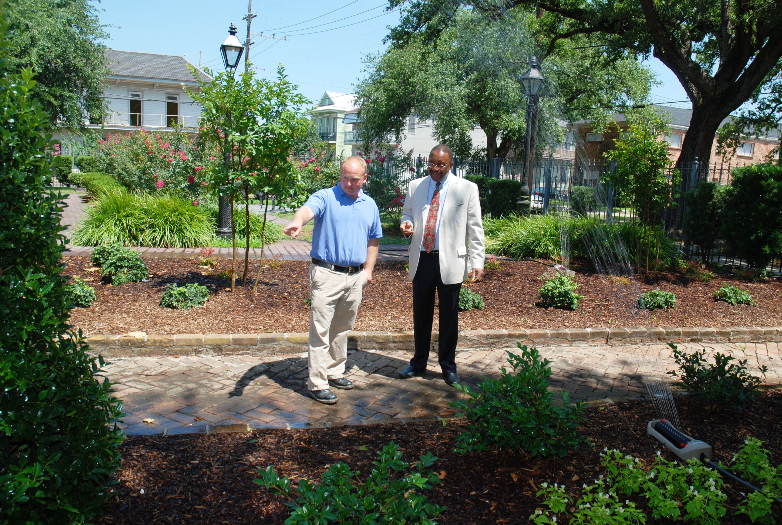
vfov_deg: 48.1
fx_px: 588
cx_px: 391
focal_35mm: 27
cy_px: 262
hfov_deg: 67.3
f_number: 7.1
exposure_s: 1/160
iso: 100
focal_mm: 18
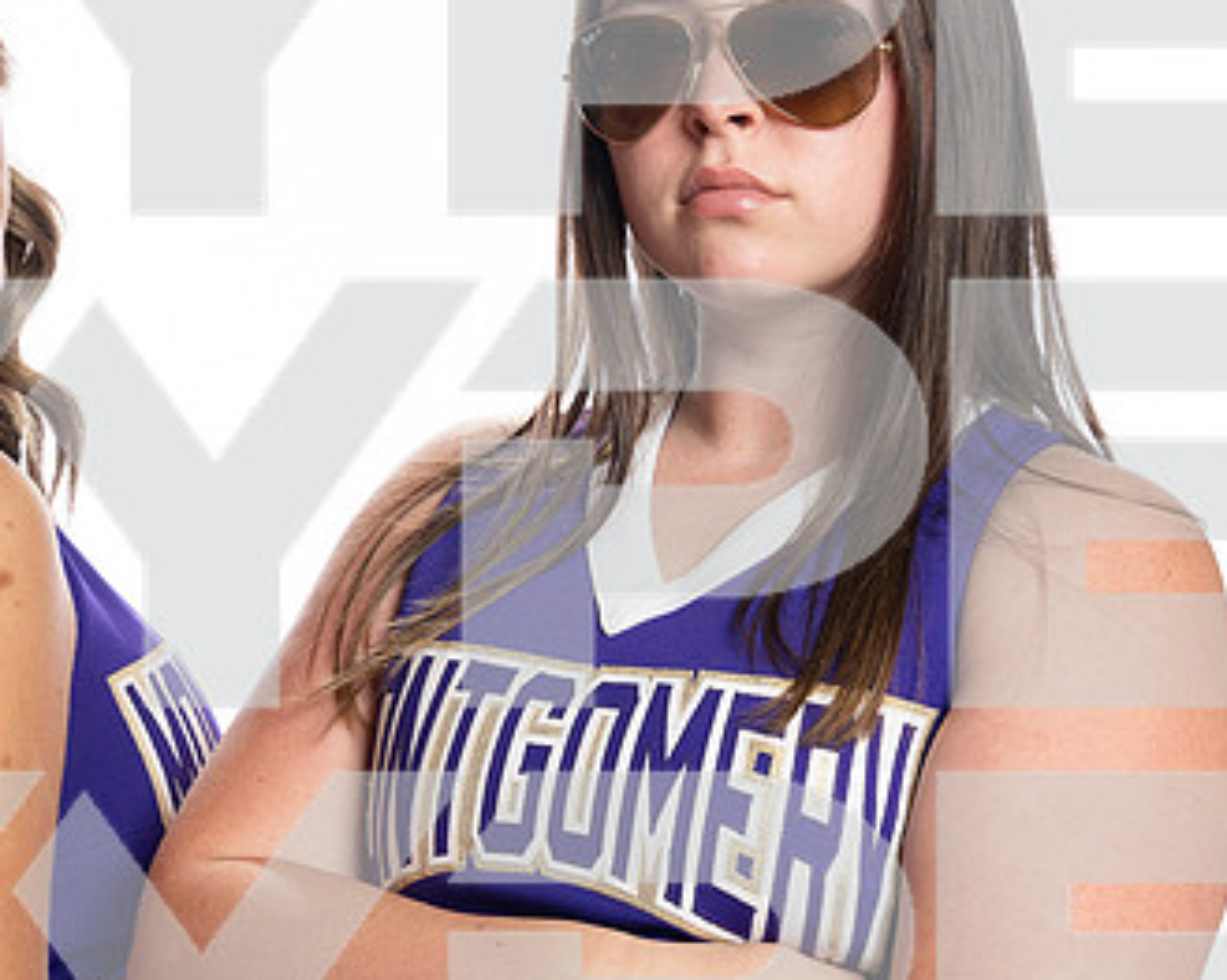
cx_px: 478
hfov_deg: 23.5
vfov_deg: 18.9
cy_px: 496
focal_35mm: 81
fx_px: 2941
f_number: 8
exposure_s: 1/250
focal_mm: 42
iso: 800
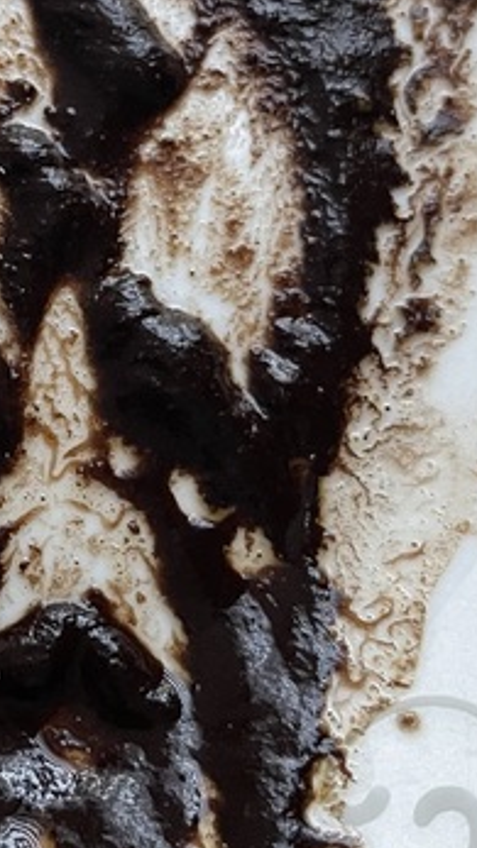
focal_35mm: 75
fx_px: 1688
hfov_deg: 15.4
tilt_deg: -70.7
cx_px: -135
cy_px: 291
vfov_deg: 28.1
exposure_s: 1/50
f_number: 1.6
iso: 400
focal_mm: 5.1
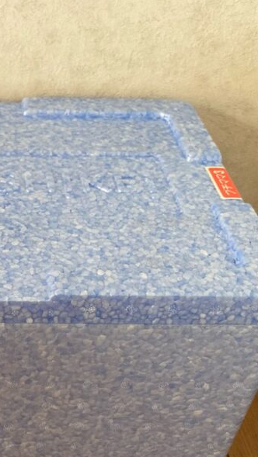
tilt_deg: -39.4
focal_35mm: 53
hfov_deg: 21.5
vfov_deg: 38.9
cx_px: -29
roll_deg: -1.0
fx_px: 644
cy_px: 289
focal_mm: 3.99
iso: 320
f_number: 1.8
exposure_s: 1/59
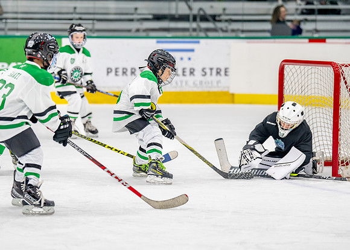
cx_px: 139
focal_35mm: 169
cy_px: 118
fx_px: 1683
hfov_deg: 11.9
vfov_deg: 8.5
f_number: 2.8
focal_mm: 129
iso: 1000
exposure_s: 1/1250
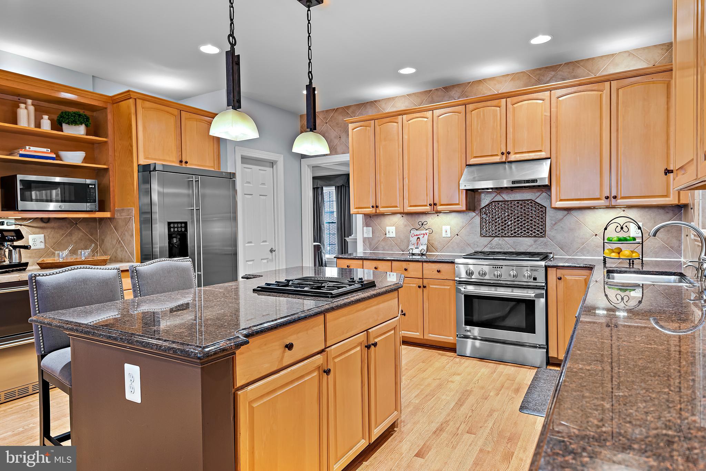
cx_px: 353
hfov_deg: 78.6
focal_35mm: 22
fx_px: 432
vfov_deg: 57.3
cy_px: 236
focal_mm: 22
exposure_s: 1/5
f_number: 9
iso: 250
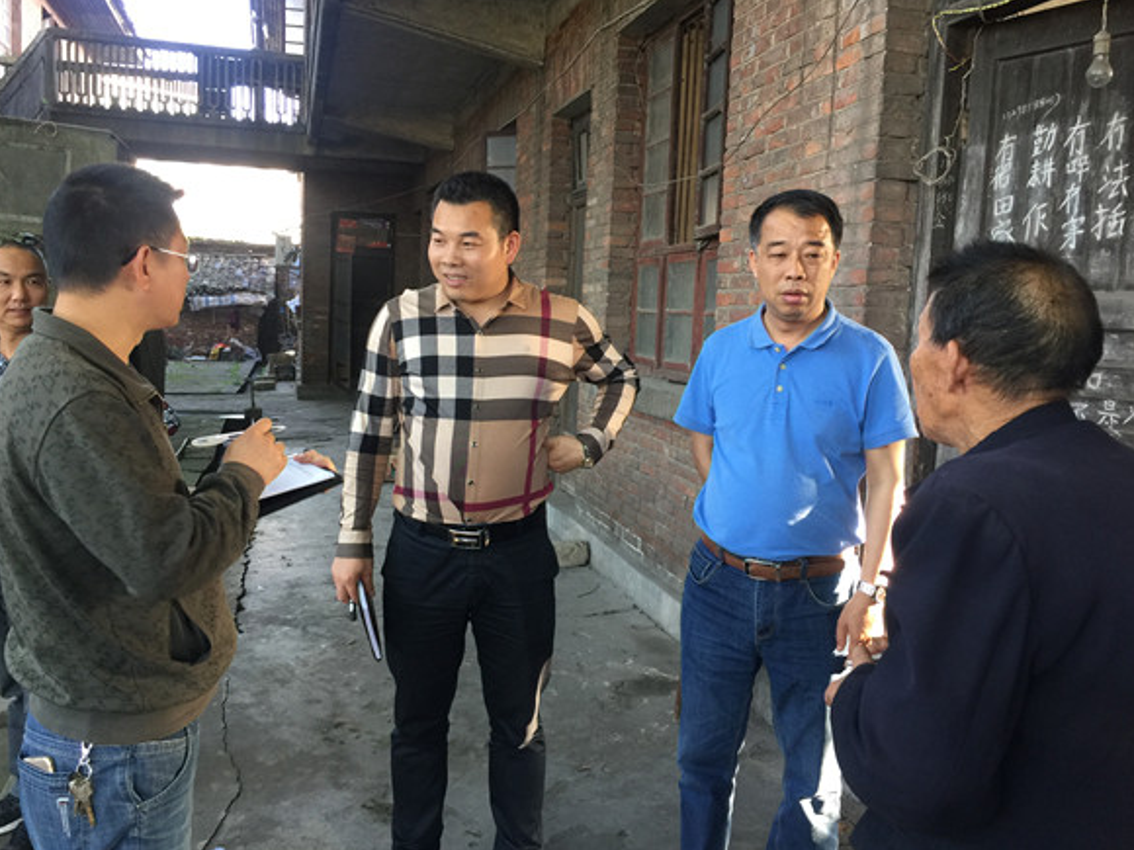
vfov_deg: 46.8
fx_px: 983
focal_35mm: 30
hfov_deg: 60.0
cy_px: 418
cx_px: 567
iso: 50
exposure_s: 1/33
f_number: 2.2
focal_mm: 4.15
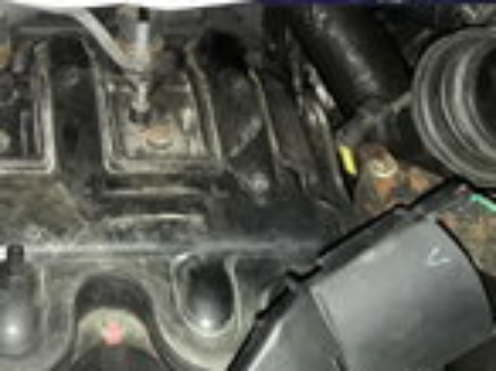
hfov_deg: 25.7
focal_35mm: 74
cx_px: 75
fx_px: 1059
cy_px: 31
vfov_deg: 19.4
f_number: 1.9
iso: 200
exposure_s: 1/17
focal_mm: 3.6
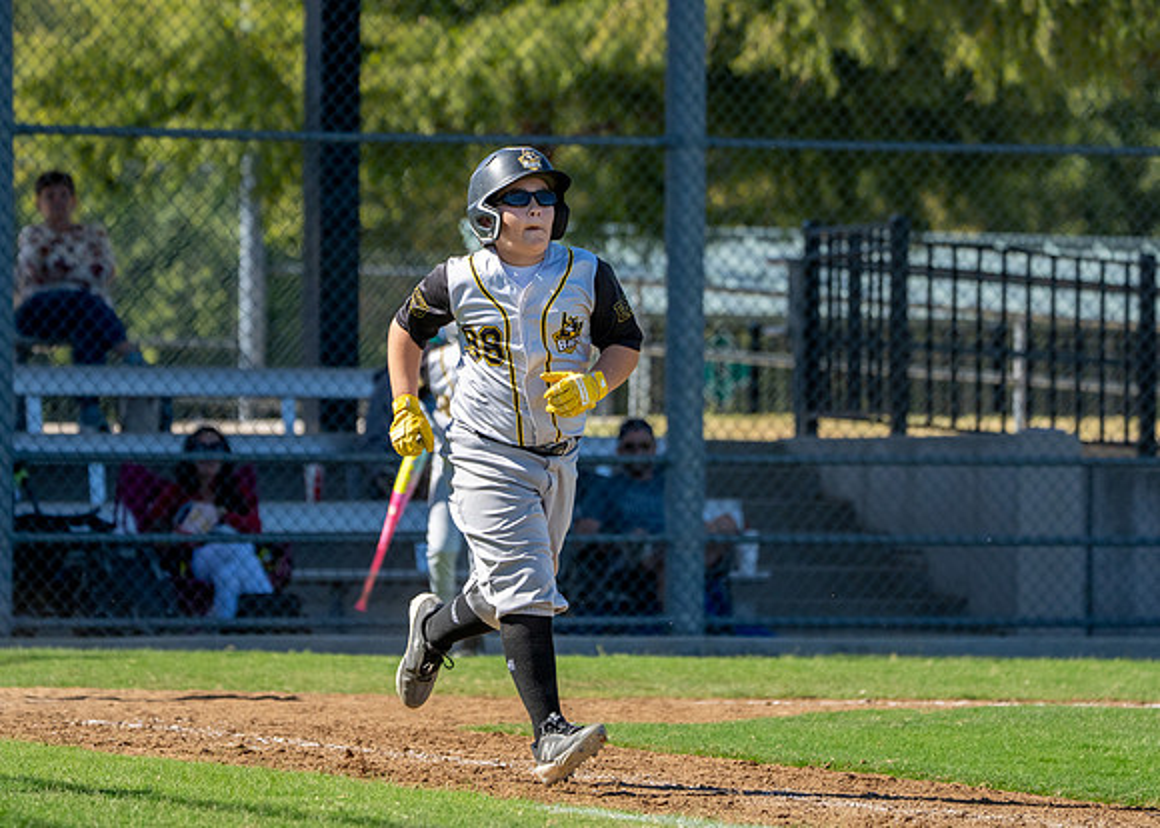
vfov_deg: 4.8
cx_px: 564
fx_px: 9826
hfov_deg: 6.8
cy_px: 381
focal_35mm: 298
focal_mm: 229
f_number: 5.6
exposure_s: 1/4000
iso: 1000
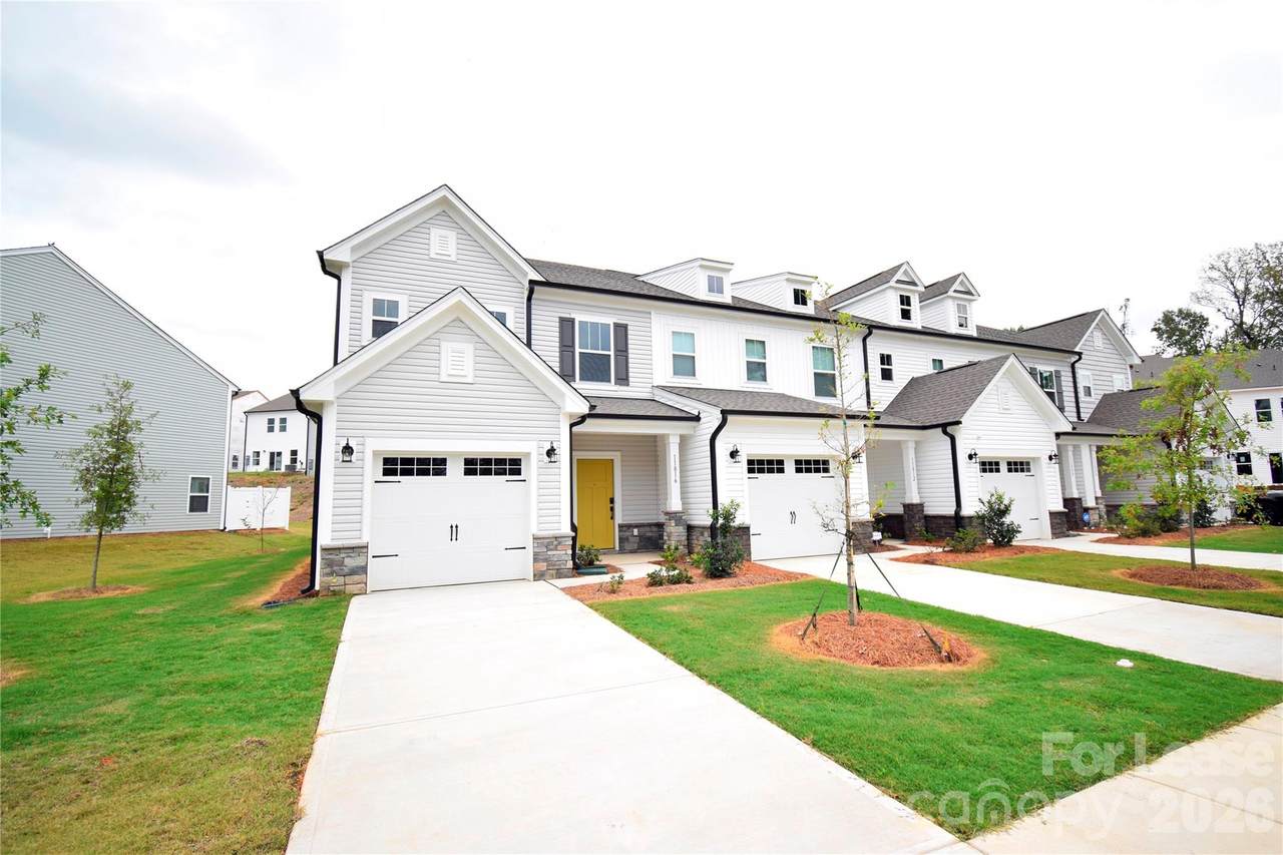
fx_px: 534
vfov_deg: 77.3
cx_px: 642
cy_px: 428
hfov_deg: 100.4
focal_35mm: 15
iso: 200
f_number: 10
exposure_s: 1/400
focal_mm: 10
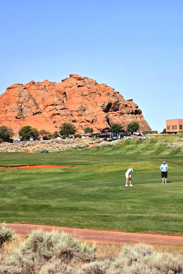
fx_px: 1250
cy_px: 135
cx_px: 140
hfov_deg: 8.4
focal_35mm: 164
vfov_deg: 12.5
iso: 64
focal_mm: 18.6
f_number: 3.4
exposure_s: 1/2500
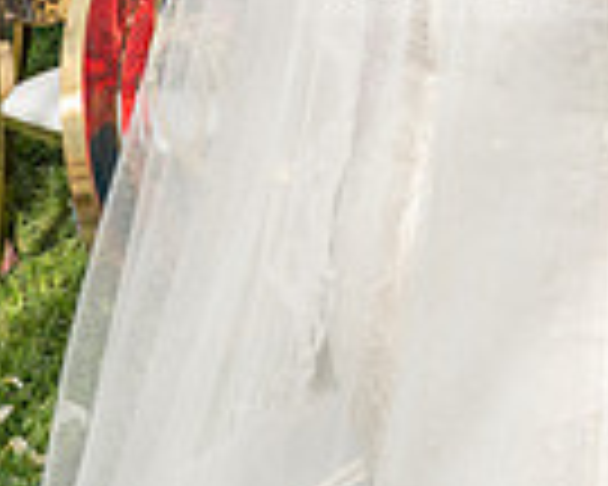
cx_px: 940
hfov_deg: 14.6
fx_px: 2195
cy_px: -153
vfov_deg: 12.3
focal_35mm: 122
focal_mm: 24
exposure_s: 1/500
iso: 200
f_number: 5.6
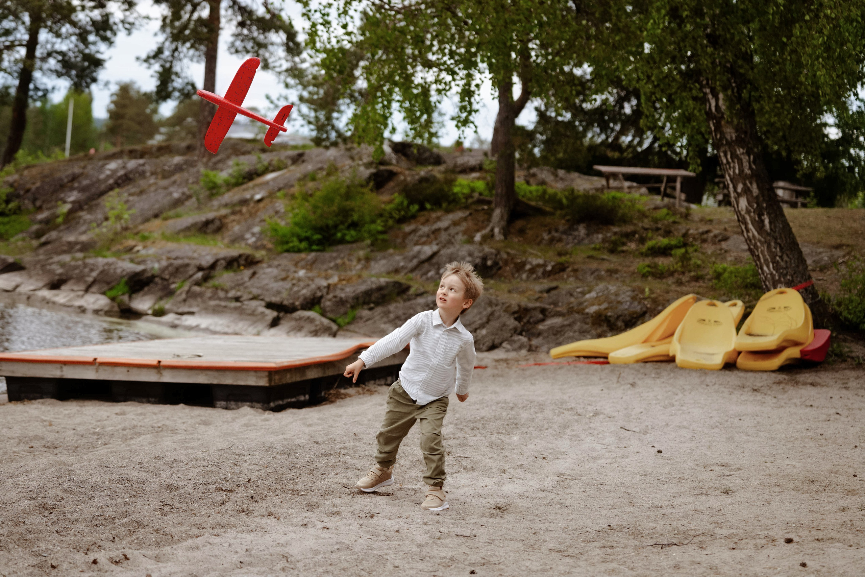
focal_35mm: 70
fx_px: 1682
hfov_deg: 28.8
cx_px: 432
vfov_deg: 19.5
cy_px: 288
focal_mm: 70
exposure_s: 1/1250
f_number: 2.8
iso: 1000
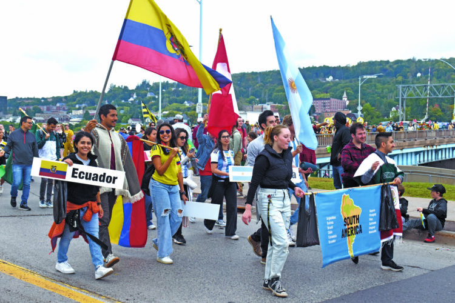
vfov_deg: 25.8
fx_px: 663
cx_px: 228
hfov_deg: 37.9
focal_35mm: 52
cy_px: 152
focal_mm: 35
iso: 200
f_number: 9
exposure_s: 1/320
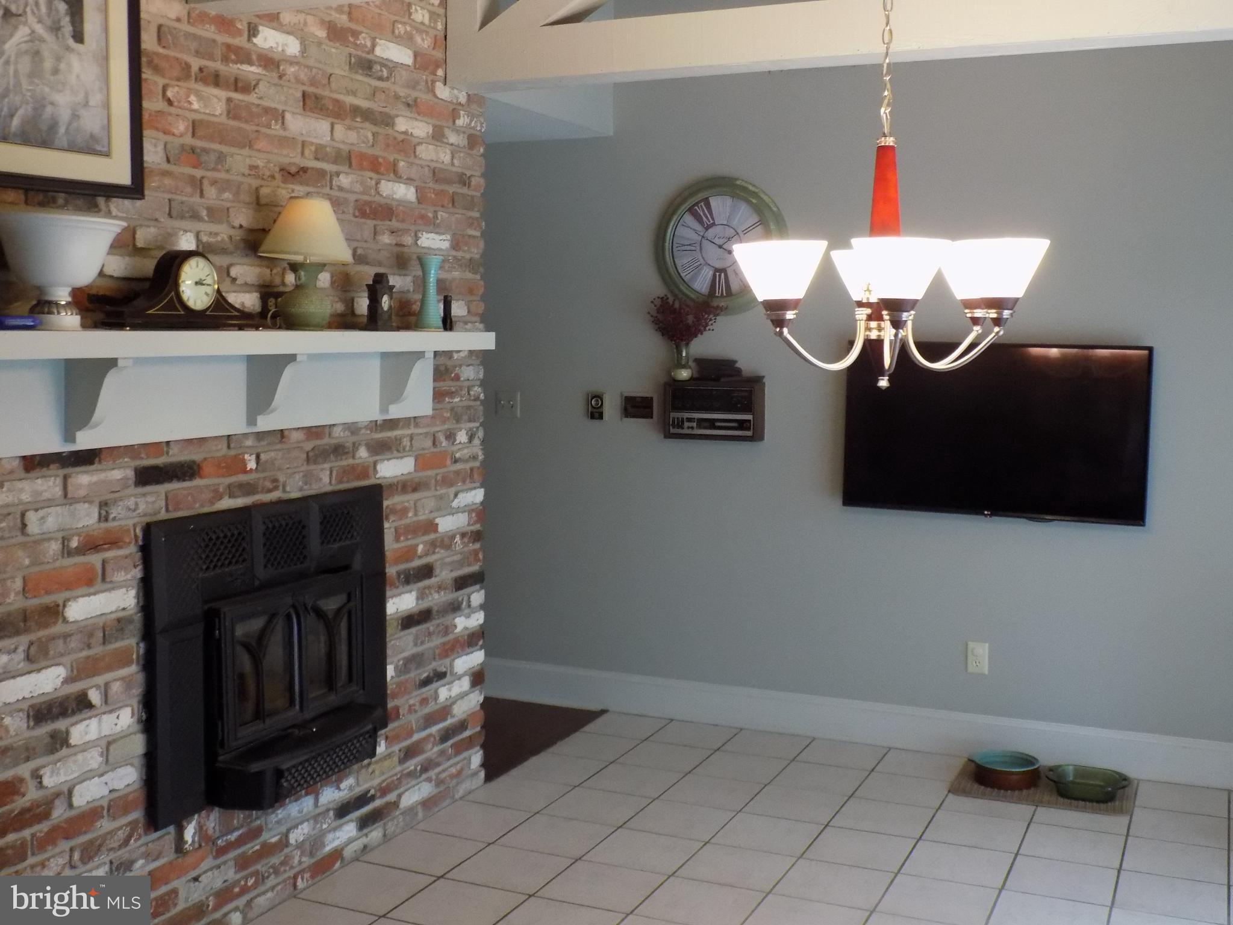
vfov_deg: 38.7
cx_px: 616
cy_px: 462
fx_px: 1318
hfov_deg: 50.1
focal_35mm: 37
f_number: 3.5
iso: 400
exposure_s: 1/30
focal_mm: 6.6
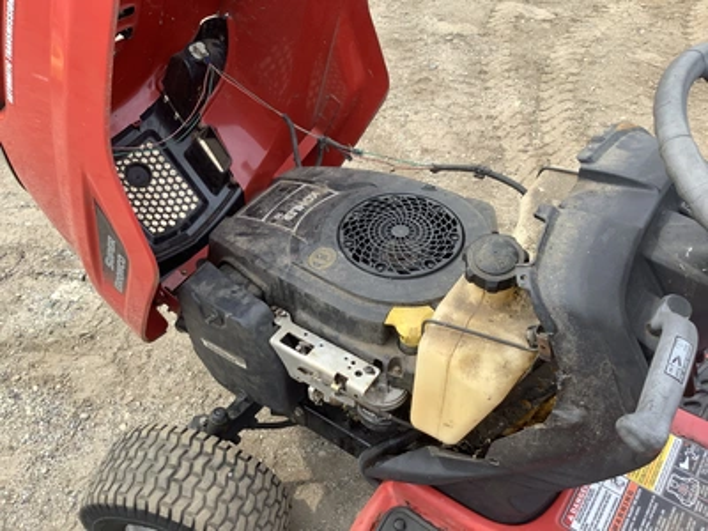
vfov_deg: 45.4
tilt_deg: -45.9
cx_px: 354
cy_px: 266
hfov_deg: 58.4
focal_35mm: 31
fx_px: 634
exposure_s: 1/411
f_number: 2.4
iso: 25
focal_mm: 3.3
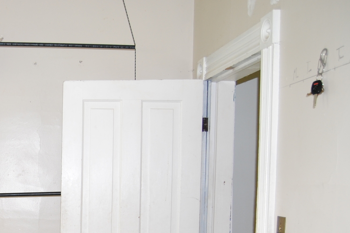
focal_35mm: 104
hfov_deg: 19.1
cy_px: 232
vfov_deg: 13.0
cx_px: 4
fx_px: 1011
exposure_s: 1/60
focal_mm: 32
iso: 200
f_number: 2.8
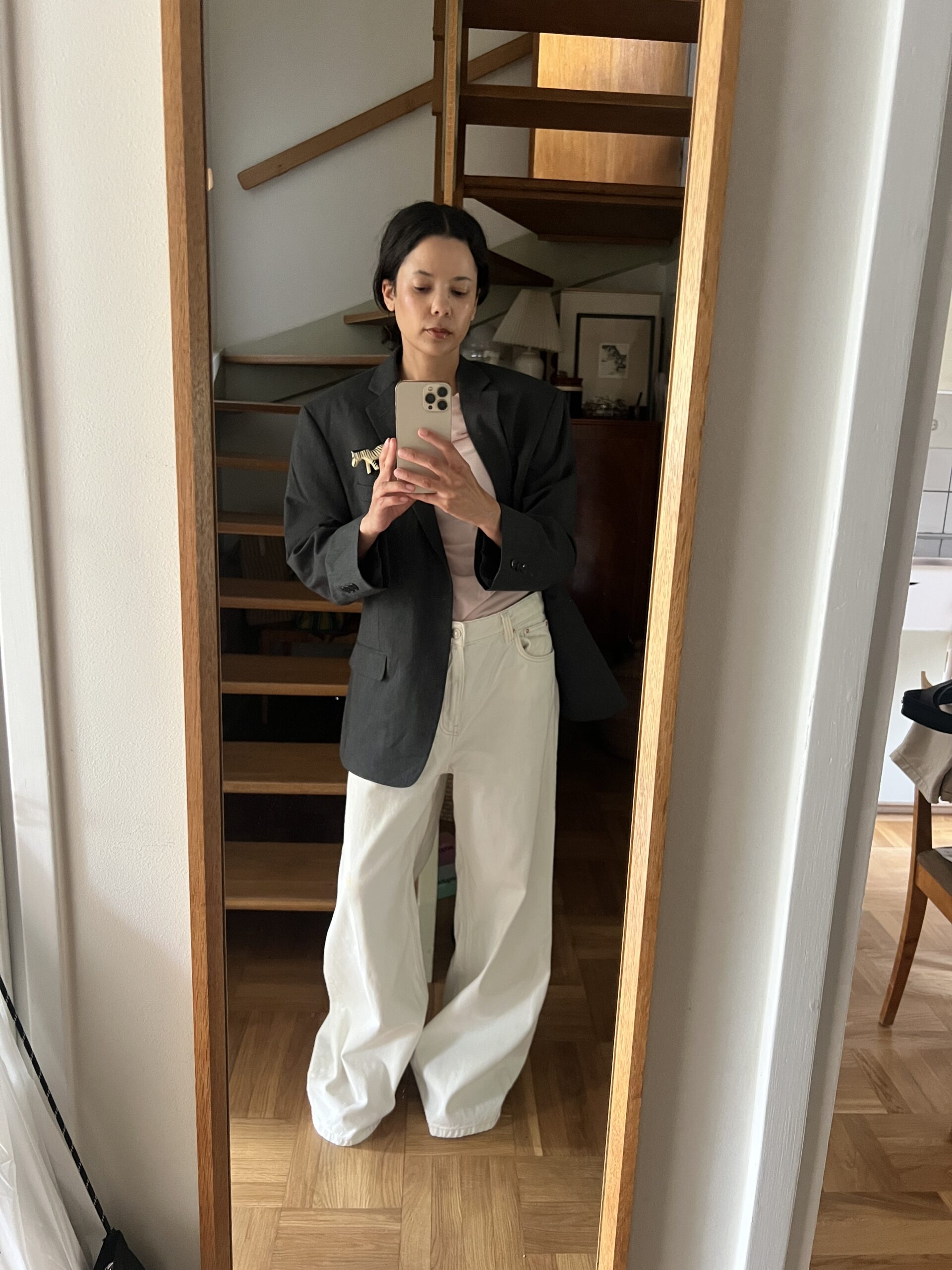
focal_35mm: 26
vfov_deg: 67.3
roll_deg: -1.9
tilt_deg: -12.8
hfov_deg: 53.1
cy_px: 635
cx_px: 476
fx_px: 953
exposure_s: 1/51
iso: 500
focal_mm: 5.7
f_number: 1.5
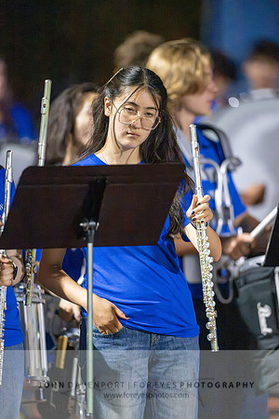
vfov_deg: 5.2
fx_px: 4650
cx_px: 140
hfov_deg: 3.4
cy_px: 210
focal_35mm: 400
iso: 25600
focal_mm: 400
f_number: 2.8
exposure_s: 1/1000
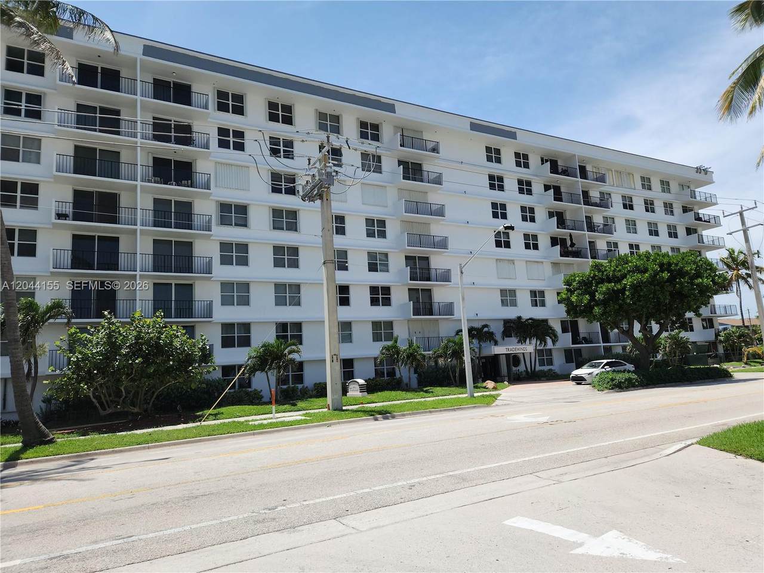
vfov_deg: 58.9
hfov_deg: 73.9
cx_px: 382
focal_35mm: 23
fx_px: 508
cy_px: 286
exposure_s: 1/1728
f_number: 1.8
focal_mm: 5.4
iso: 20
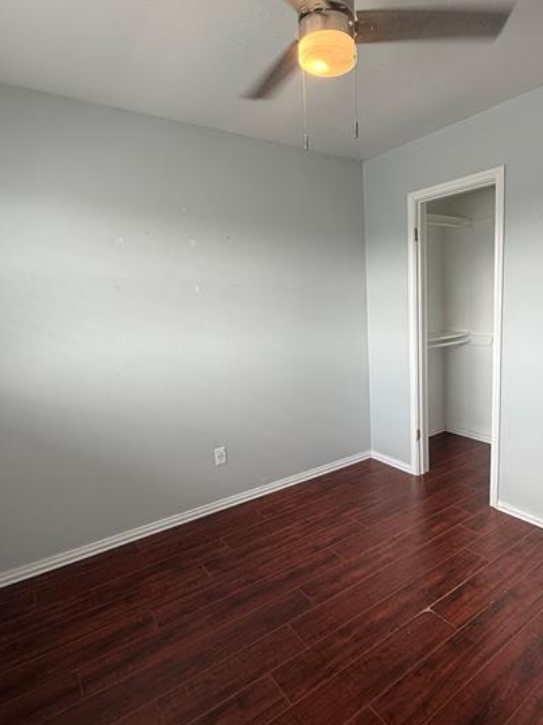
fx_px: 419
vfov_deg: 81.8
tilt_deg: -7.5
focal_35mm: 20
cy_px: 364
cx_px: 337
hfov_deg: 65.0
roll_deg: +2.4
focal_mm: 2.22
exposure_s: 1/120
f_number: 2.2
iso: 80
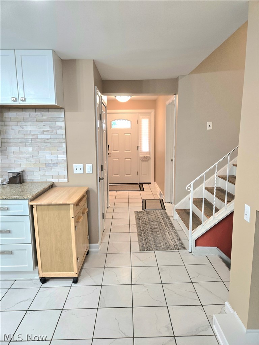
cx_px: 130
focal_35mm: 23
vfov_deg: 73.9
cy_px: 172
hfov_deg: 58.9
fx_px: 229
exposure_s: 1/120
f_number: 1.8
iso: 200
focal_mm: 5.4
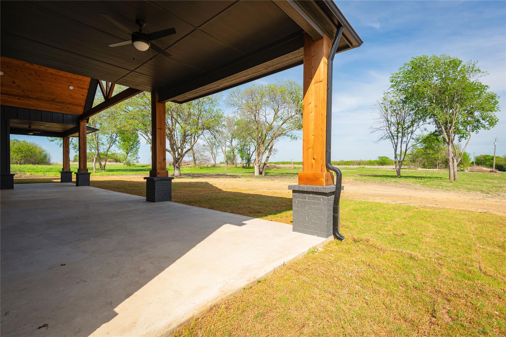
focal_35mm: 16
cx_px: 253
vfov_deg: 73.8
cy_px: 168
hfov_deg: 96.7
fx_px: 225
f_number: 7.1
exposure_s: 1/320
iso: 100
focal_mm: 16
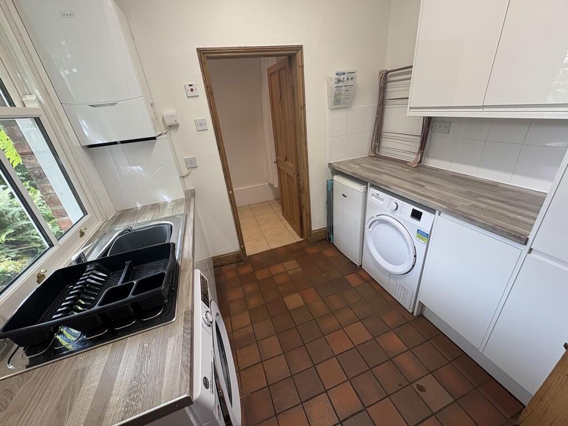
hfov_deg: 102.1
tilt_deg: -24.7
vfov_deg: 85.7
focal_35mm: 14
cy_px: 213
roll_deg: +5.8
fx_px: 230
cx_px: 284
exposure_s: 1/100
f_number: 2.2
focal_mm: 2.22
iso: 160
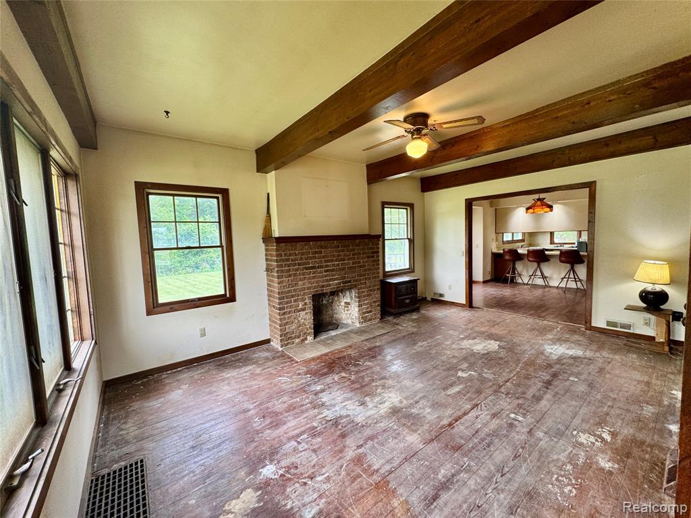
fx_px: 279
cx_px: 346
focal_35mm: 14
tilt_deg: -4.7
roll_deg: +2.3
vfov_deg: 85.7
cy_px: 259
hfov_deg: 102.1
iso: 125
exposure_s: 1/99
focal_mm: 2.22
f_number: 2.2
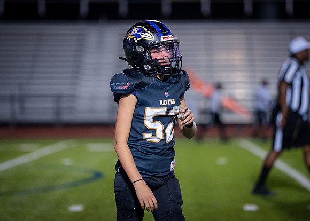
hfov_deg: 9.9
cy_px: 97
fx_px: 1788
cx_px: 154
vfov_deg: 7.1
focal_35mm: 203
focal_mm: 170
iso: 2500
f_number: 2.8
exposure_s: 1/1000
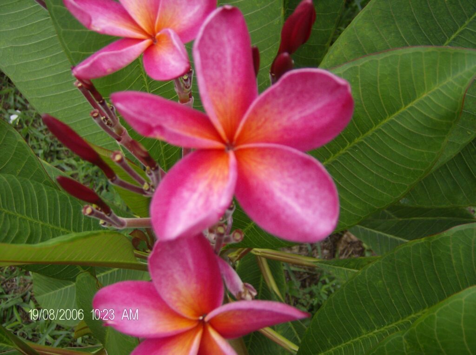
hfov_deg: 51.5
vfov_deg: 39.5
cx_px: 238
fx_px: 494
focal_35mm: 36
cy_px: 178
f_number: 2.8
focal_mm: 6
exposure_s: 1/486
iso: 100
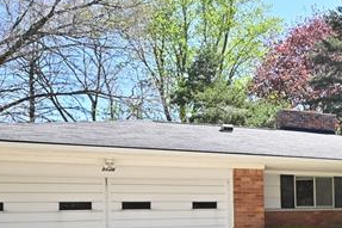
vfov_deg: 26.2
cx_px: 372
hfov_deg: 34.5
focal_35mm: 50
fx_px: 475
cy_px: 201
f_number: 11
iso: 320
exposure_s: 1/200
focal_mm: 14
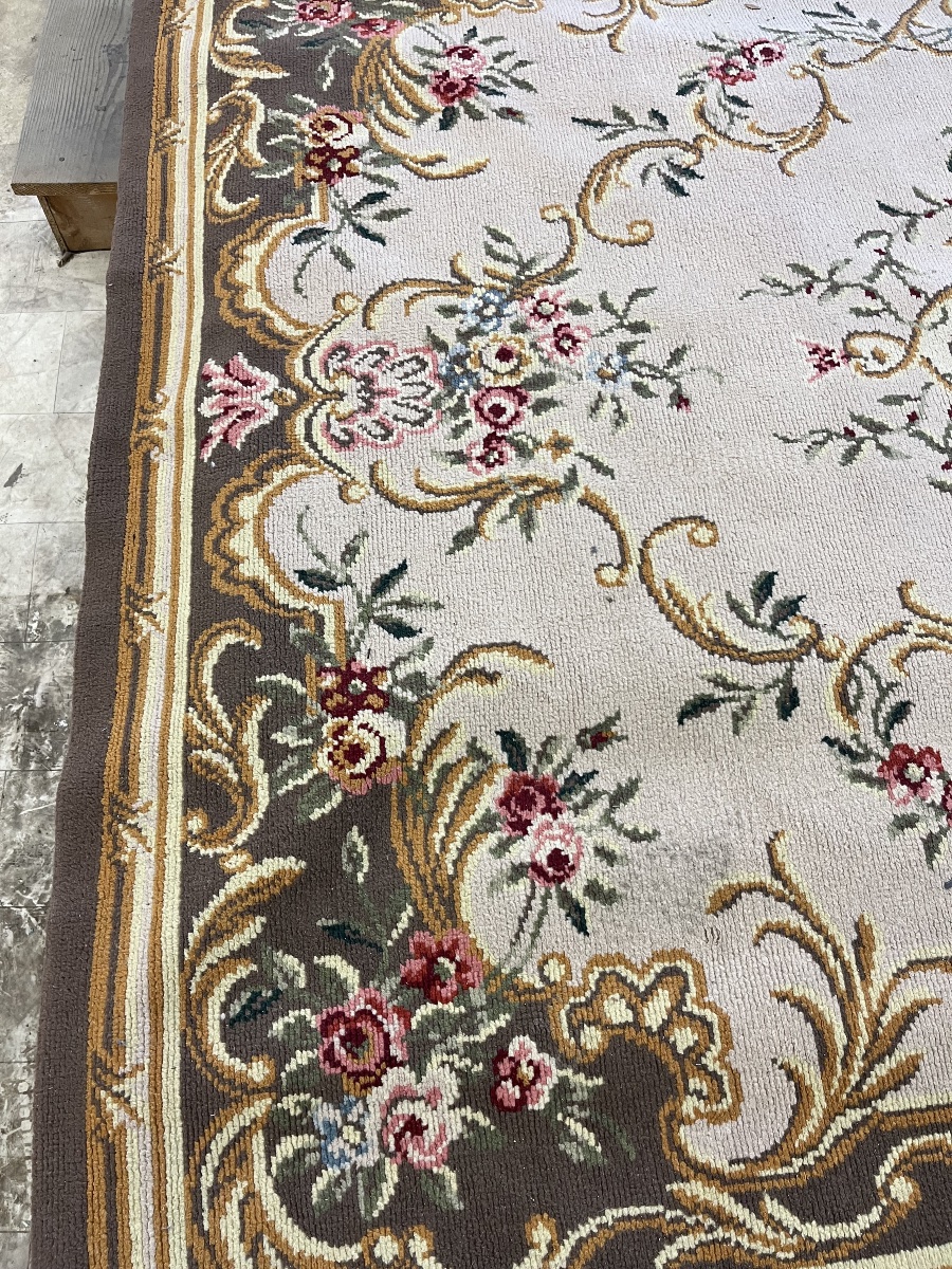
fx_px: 953
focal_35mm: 26
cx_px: 476
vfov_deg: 67.3
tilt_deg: -68.0
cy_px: 634
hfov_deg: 53.1
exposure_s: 1/50
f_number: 1.6
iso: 100
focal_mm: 5.1
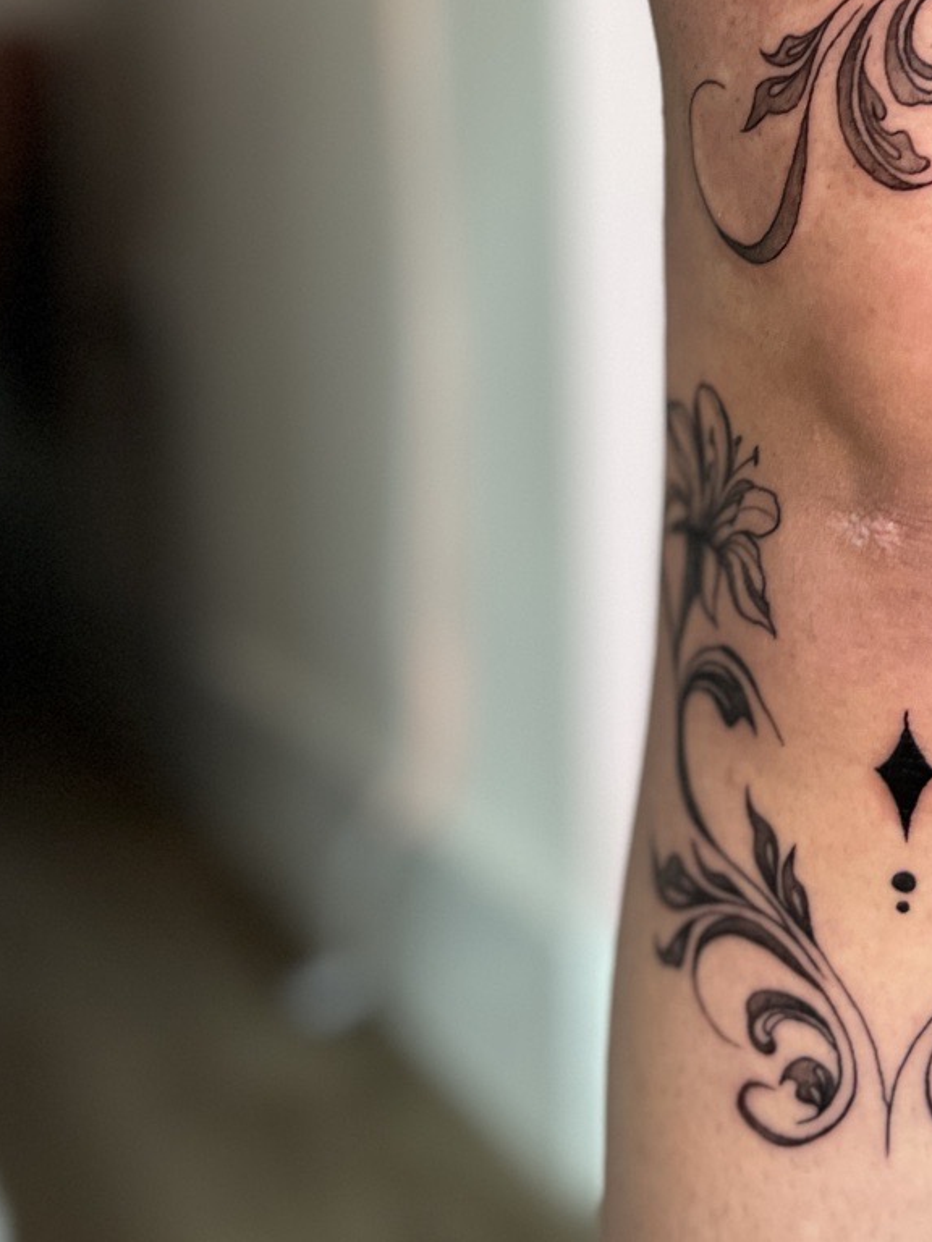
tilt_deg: -2.9
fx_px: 2333
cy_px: 298
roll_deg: +0.7
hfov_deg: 21.5
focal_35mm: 65
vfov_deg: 29.3
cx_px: 998
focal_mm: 5.7
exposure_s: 1/60
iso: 160
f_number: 1.5
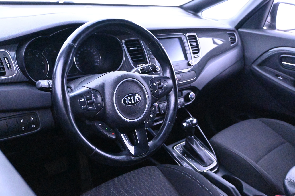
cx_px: 148
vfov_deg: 39.1
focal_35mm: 34
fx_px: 277
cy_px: 98
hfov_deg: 56.1
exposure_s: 1/40
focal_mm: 22.5
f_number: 4
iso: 22800
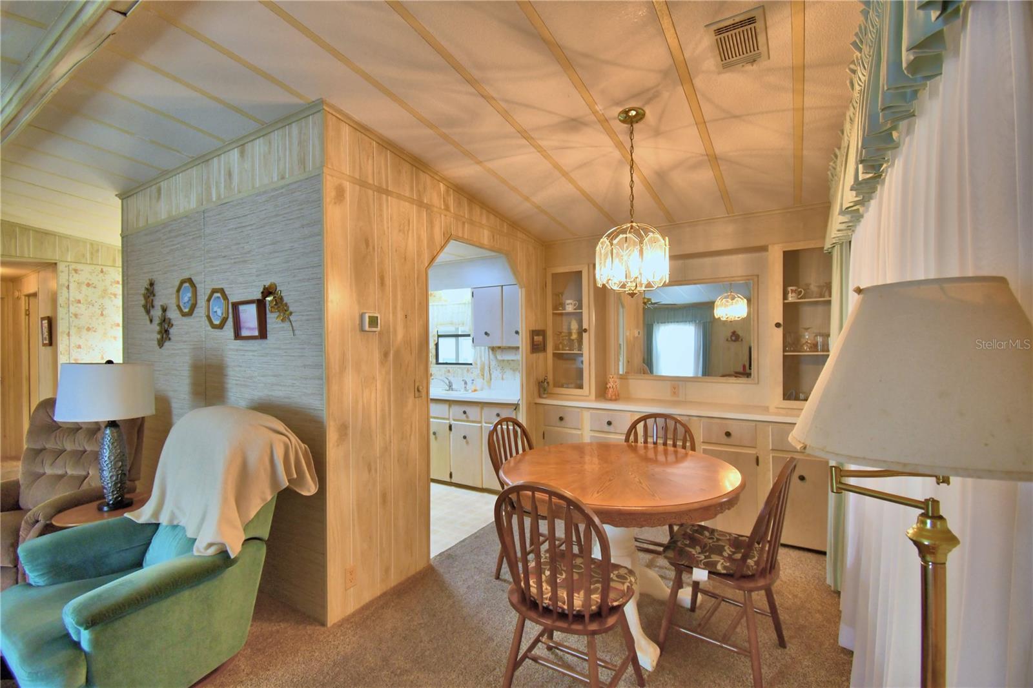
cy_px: 344
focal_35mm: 15
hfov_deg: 100.4
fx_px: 430
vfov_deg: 77.3
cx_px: 516
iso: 400
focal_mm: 10
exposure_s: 1/40
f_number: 4.5
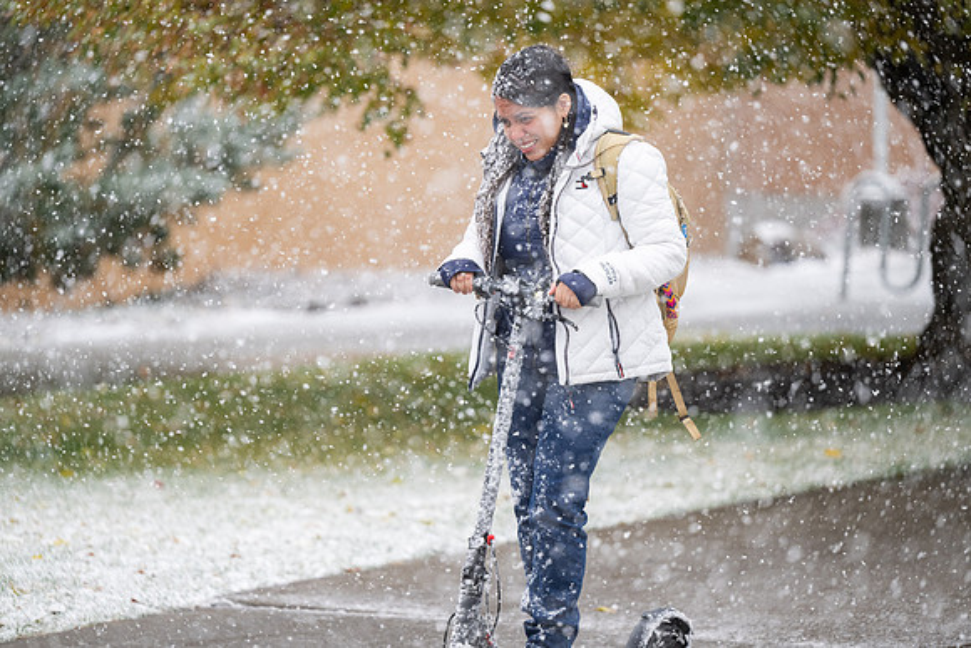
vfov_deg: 9.5
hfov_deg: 14.2
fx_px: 3912
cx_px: 486
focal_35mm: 145
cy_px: 324
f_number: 2.8
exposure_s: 1/800
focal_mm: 145
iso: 800
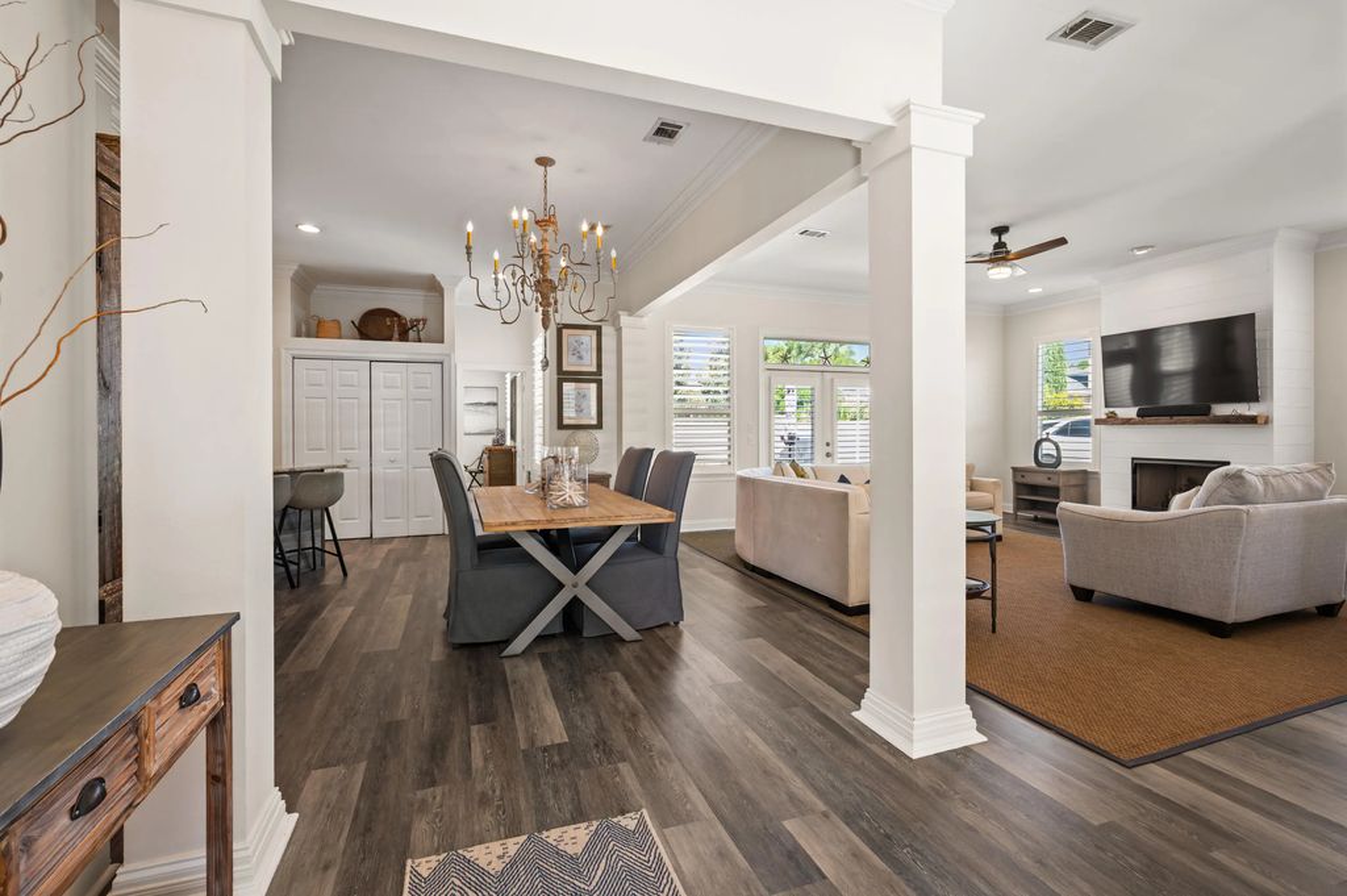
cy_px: 448
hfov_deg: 96.8
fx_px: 598
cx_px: 674
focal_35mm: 16
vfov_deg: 73.7
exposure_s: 1
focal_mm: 16
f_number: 9
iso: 100
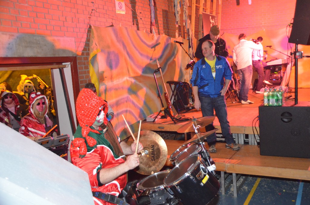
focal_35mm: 38
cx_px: 155
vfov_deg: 35.3
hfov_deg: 51.4
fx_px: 322
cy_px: 102
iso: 3200
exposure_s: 1/60
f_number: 4
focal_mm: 25
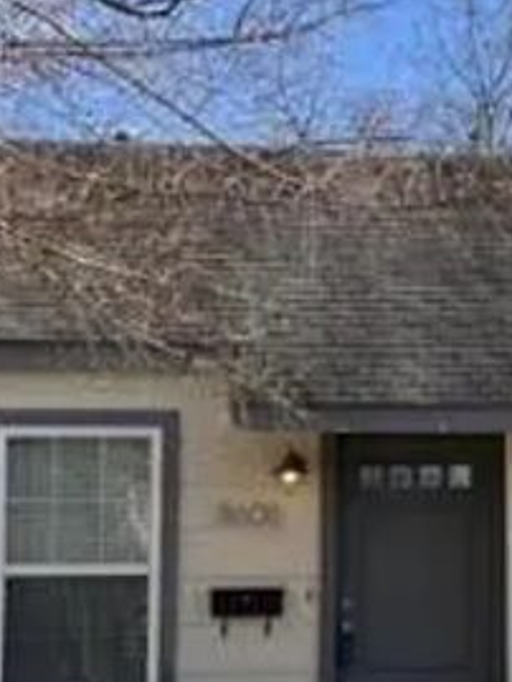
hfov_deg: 14.4
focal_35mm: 99
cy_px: 464
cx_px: 634
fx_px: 1951
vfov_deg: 19.8
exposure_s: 1/2404
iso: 50
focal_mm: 5.7
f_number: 1.5
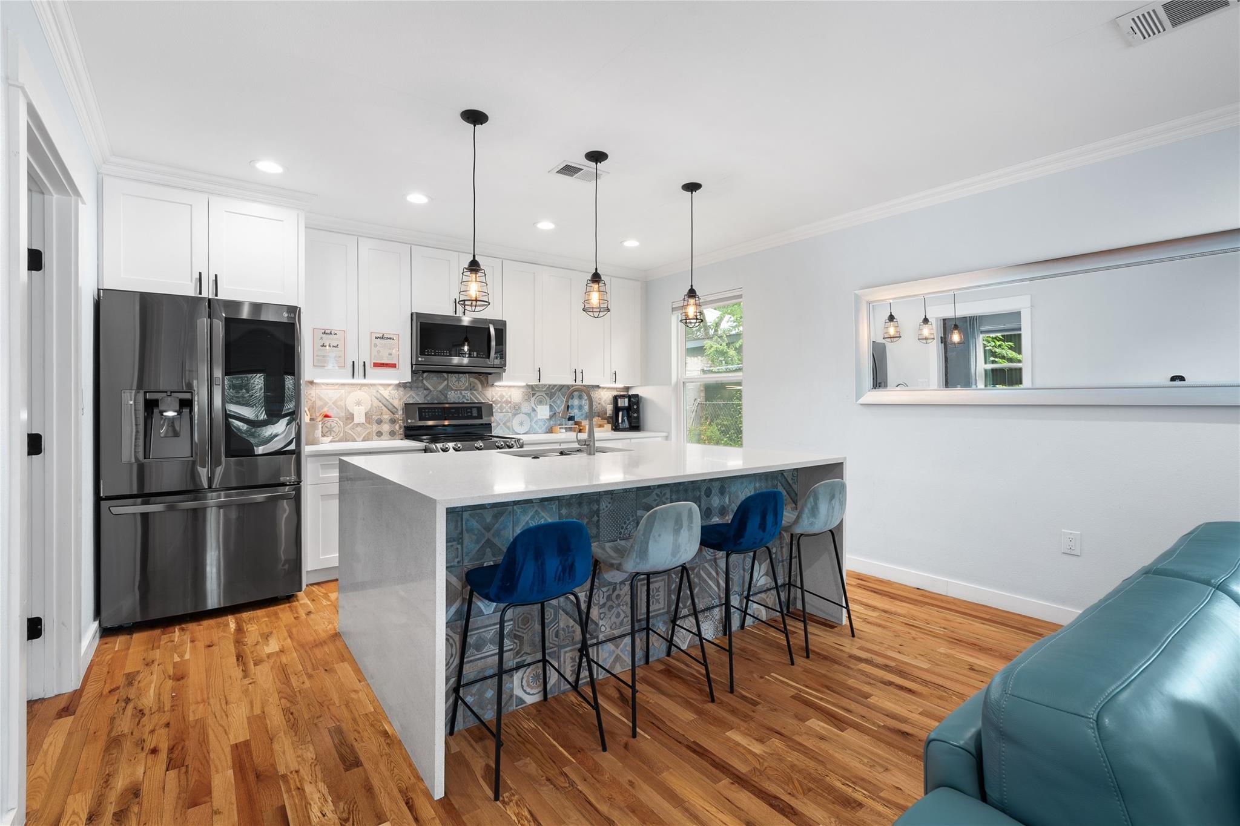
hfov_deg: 96.7
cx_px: 620
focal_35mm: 16
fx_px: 551
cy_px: 413
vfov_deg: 73.7
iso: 250
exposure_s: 2.5
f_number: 10
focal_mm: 16
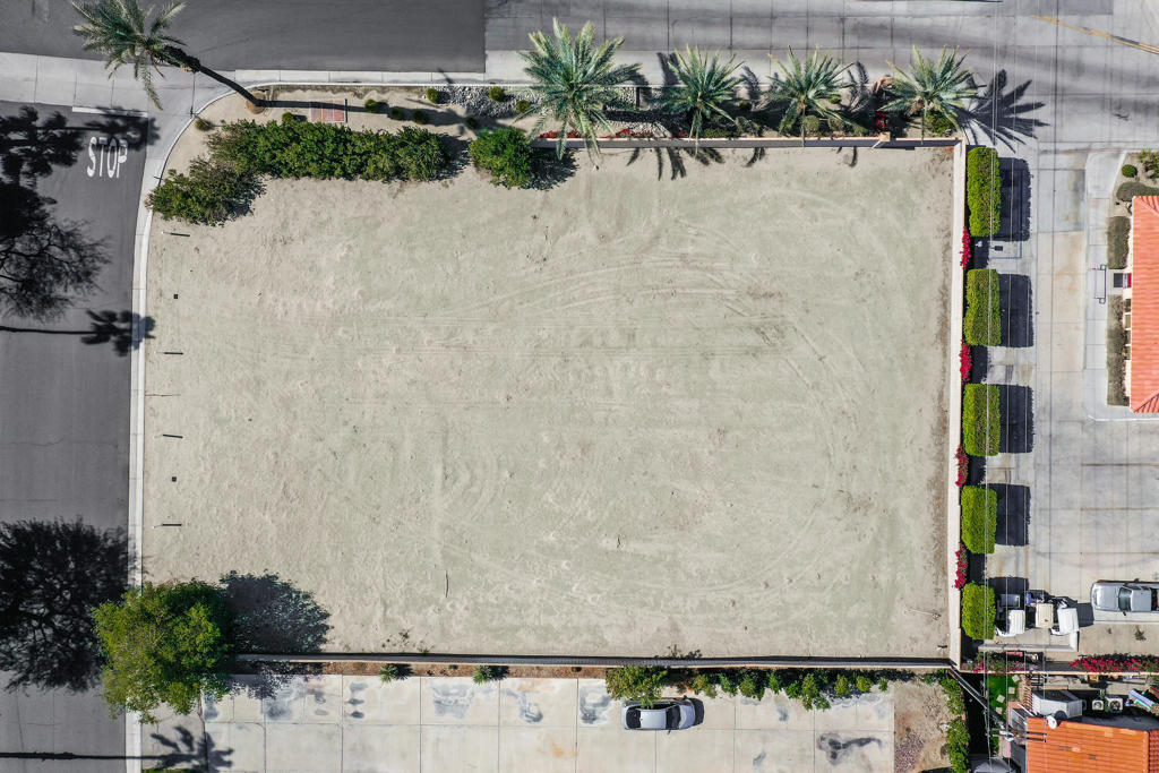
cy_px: 386
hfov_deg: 65.5
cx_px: 580
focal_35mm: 28
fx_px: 902
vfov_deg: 46.4
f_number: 6.3
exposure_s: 1/640
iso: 100
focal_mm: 10.26
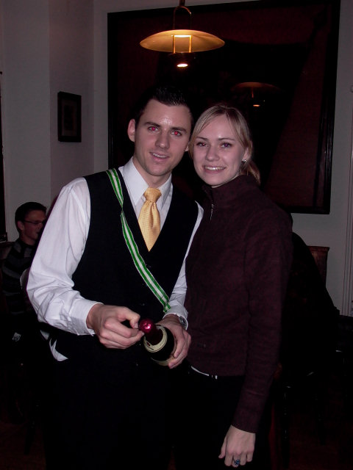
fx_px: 517
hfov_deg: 37.7
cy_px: 235
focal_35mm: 38
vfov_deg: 49.0
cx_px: 176
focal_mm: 8.19
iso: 100
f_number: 2.13
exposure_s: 1/64.2
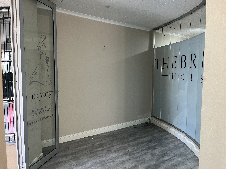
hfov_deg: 67.3
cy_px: 84
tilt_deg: -2.9
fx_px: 170
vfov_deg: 53.1
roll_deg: -0.4
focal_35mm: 26
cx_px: 113
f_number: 1.6
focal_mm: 5.1
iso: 100
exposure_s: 1/50
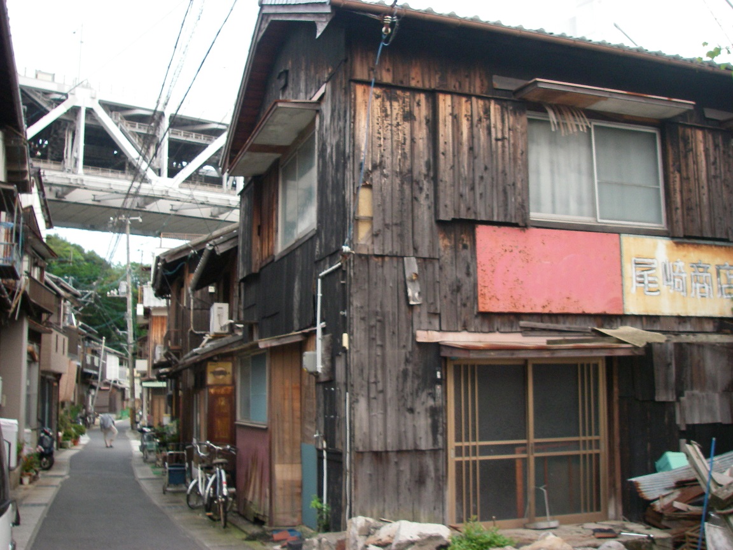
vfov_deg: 37.7
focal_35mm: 38
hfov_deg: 49.0
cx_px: 366
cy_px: 275
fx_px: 805
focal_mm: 6.3
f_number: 3.3
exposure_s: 1/25
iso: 200
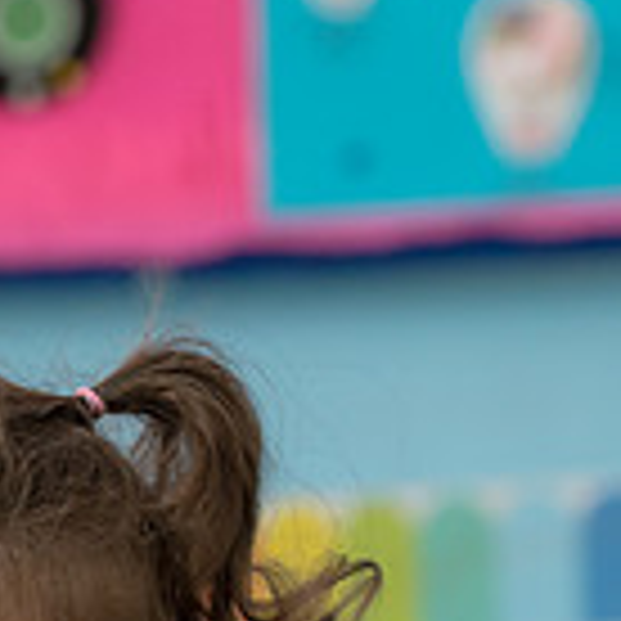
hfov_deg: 6.7
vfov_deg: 6.6
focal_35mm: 260
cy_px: 945
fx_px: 5277
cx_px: -50
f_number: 5.6
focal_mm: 94
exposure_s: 1/160
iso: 1600
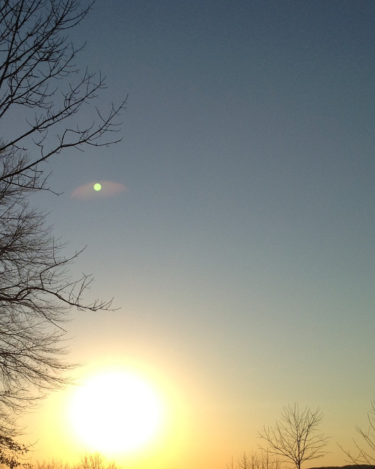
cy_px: 311
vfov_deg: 31.7
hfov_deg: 25.6
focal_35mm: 59
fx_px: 818
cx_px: 104
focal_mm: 4.28
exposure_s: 1/3067
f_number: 2.4
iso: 64
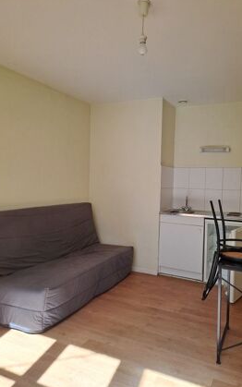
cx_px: 133
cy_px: 194
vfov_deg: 68.4
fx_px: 285
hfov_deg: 46.0
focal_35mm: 27
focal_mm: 4.65
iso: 32
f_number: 1.8
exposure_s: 1/178
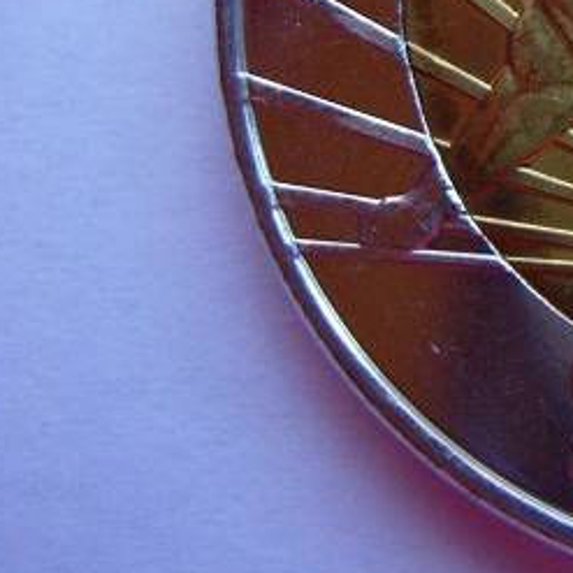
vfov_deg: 16.1
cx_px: 814
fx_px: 1985
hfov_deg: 15.4
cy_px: 16
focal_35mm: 106
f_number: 2.8
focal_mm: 7.8
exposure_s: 1/32
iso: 154
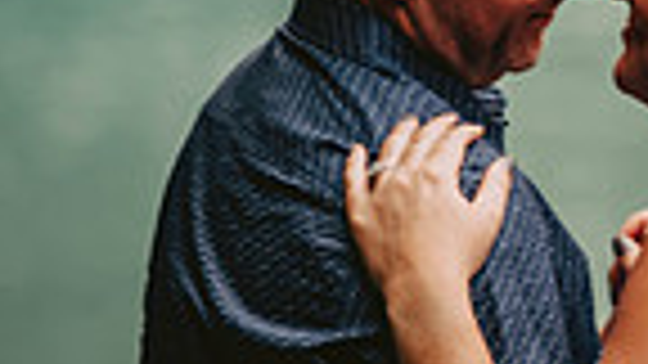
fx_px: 9296
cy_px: -63
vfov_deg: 2.2
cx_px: 626
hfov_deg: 4.0
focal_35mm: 541
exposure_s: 1/125
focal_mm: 165
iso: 320
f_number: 2.8
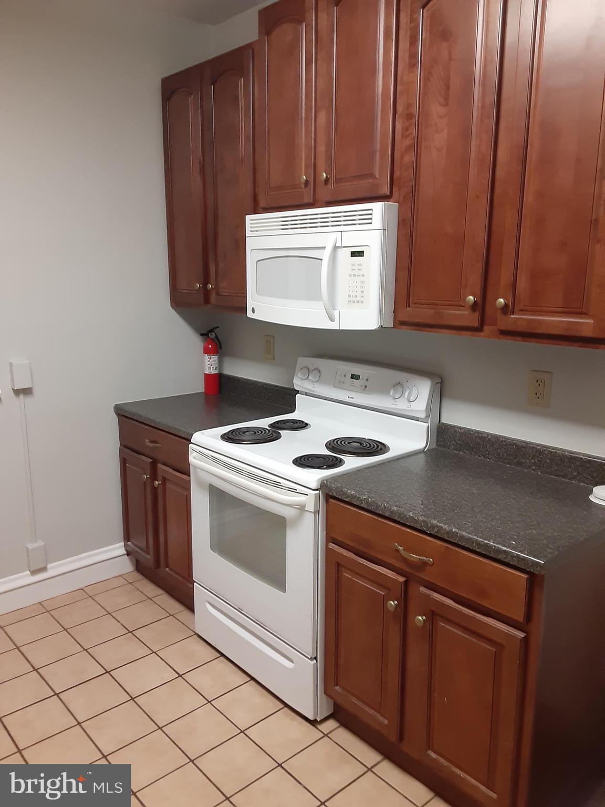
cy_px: 404
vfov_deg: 65.3
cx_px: 302
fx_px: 629
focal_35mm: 27
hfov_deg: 51.4
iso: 250
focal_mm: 2.91
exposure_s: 1/24
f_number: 1.9
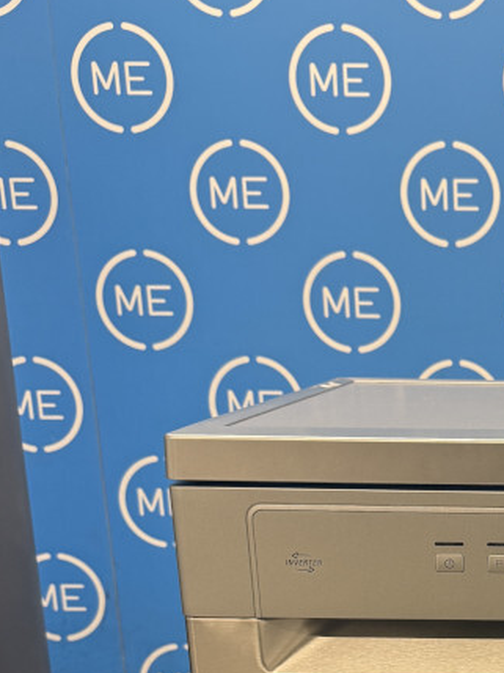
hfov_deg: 21.3
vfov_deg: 28.1
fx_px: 1242
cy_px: 700
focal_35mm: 64
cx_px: 607
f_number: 1.78
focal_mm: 6.76
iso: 125
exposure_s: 1/50
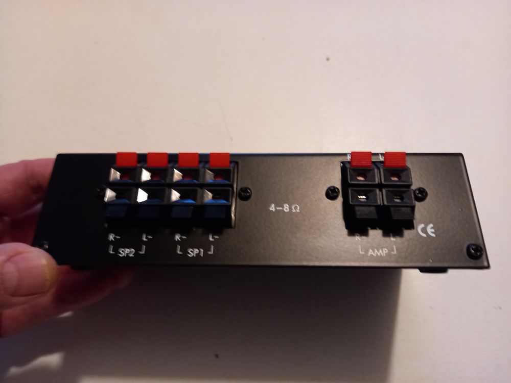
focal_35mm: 25
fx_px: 369
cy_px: 192
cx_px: 256
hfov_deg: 69.4
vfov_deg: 54.9
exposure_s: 1/24
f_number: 2
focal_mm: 4.6
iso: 320
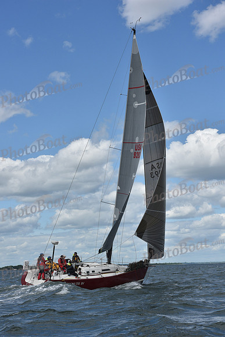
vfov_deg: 28.8
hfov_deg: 19.5
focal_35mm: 70
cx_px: 112
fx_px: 656
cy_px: 168
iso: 320
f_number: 9
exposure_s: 1/1250
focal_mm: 70
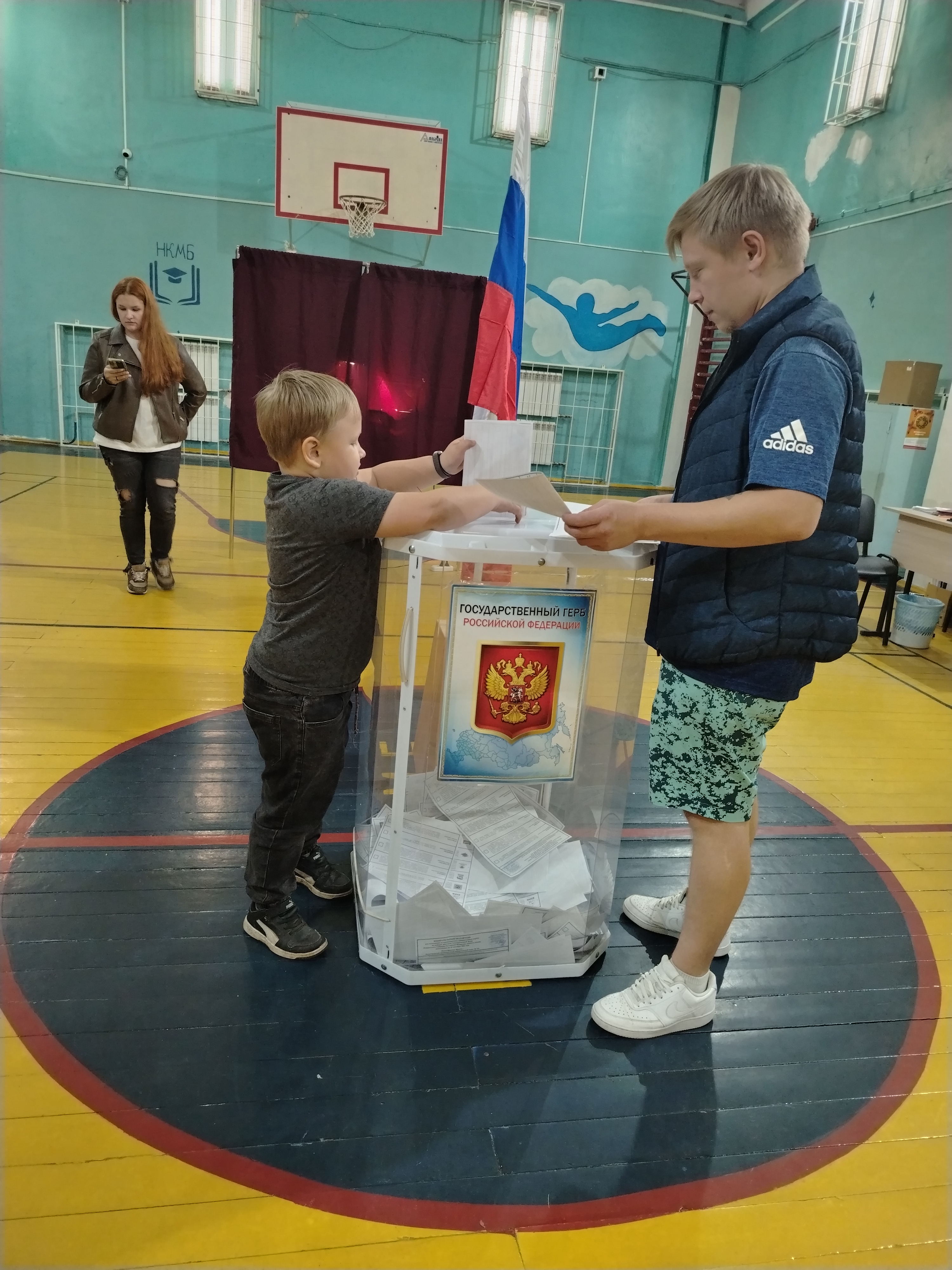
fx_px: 880
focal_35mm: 24
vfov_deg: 71.6
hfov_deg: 56.8
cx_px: 476
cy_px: 635
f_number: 1.75
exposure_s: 1/33.3
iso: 1197
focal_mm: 5.25
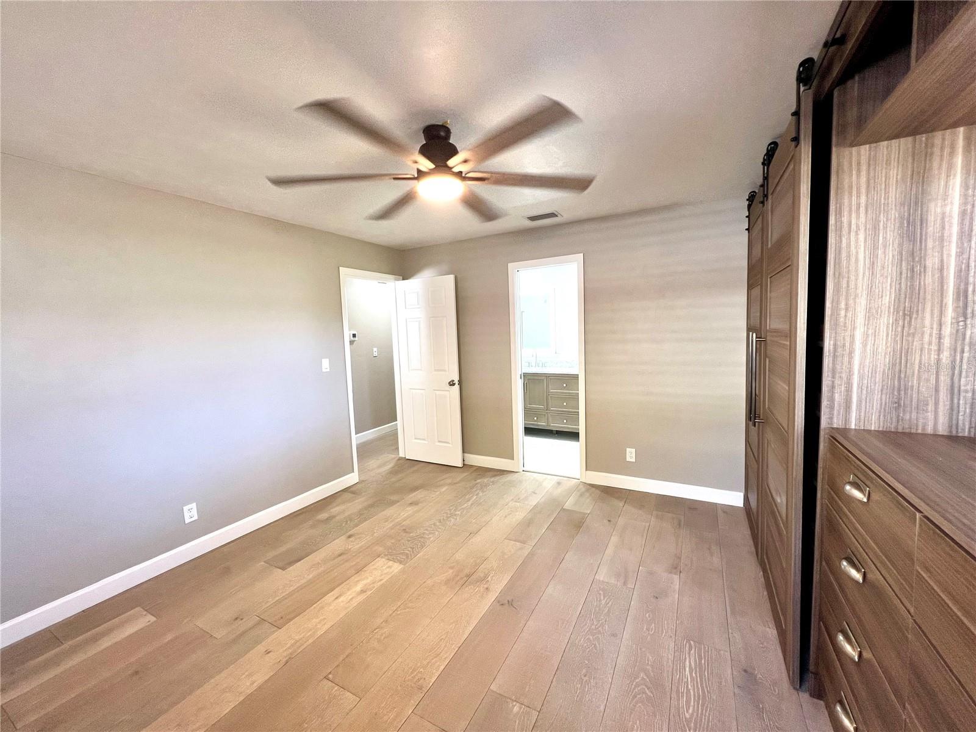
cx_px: 488
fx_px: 367
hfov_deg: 106.2
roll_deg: +2.1
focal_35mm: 13
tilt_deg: -6.0
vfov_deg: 89.9
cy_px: 366
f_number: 1.8
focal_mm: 1.57
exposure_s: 1/60
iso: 160
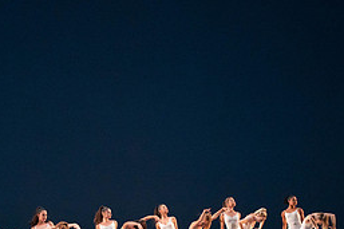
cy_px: 120
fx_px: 2158
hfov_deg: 9.1
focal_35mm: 226
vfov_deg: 6.1
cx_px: 124
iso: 5000
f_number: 6.3
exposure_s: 1/400
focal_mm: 100
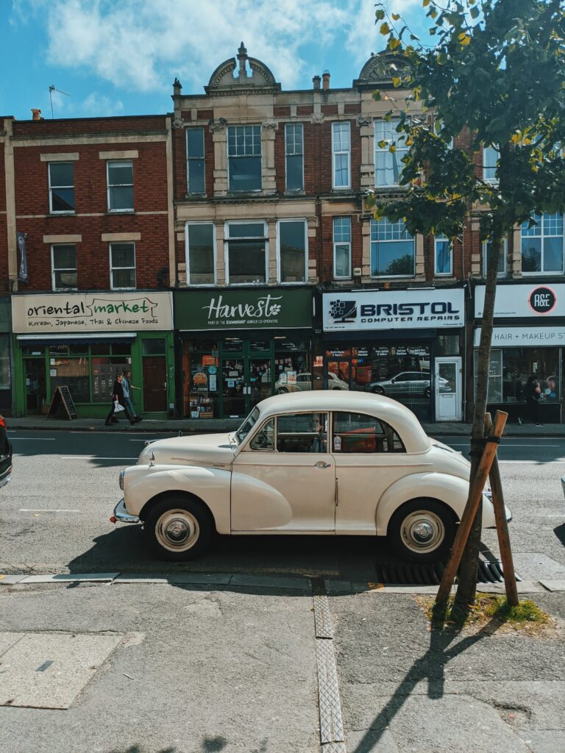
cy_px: 376
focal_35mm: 27
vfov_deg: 65.3
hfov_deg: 51.4
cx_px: 282
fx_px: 588
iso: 55
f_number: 1.73
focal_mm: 4.38
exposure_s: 1/5882
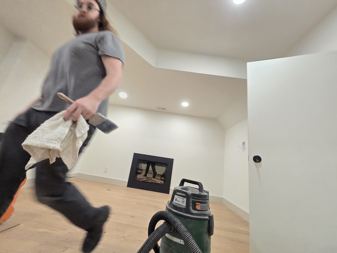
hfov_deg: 106.2
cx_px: 168
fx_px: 127
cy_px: 126
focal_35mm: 13
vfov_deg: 89.9
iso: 320
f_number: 2.2
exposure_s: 1/60
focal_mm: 2.2
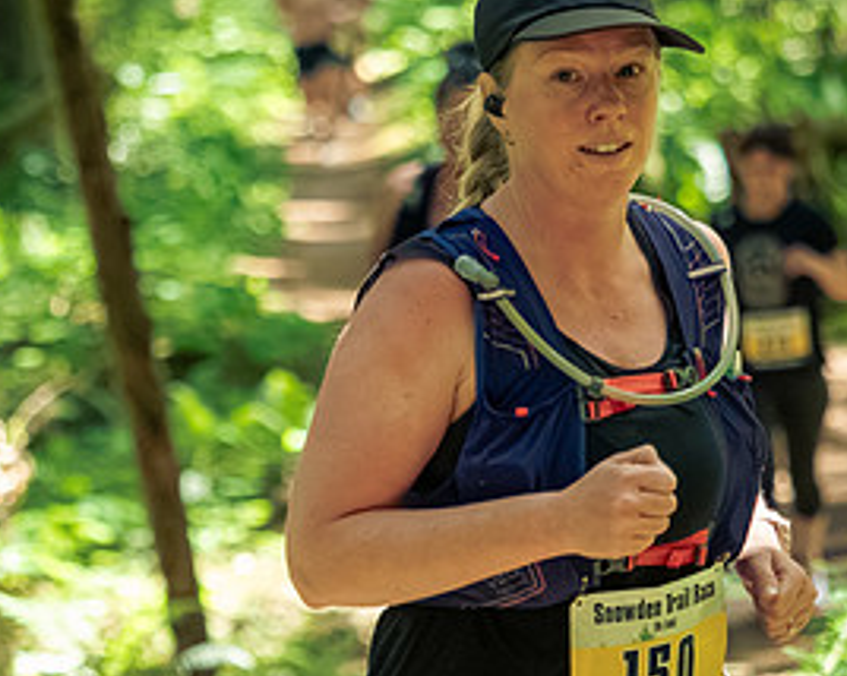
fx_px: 8367
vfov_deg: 4.6
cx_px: 288
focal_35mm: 334
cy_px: 280
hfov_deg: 5.8
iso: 4000
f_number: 2.8
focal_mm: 79
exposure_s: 1/800
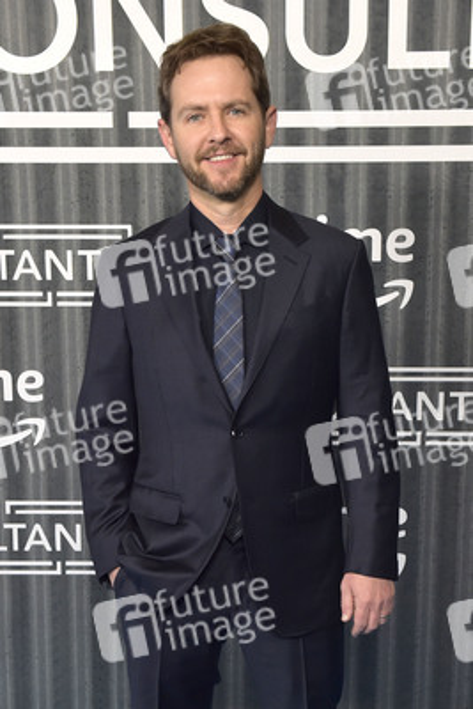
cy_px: 354
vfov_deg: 43.6
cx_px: 236
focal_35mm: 45
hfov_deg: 29.9
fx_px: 886
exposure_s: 1/250
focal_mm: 45
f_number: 6.3
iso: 2500
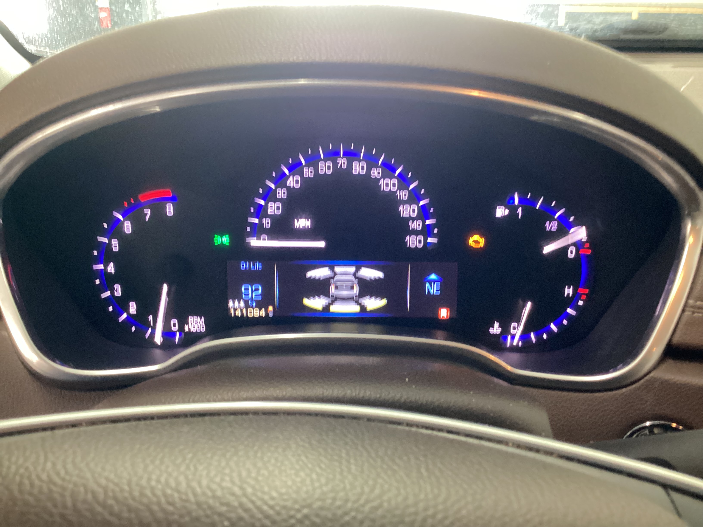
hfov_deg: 58.4
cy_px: 264
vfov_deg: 45.4
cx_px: 352
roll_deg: -1.3
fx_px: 630
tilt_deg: -23.9
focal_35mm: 31
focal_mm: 3.3
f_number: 2.4
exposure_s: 1/25
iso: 320
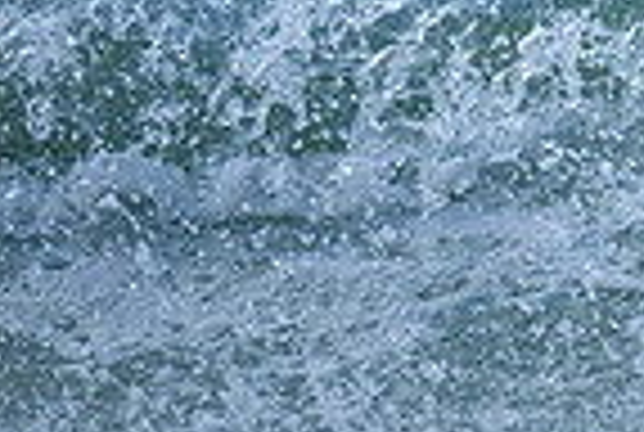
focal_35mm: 4299
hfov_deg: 0.5
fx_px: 77064
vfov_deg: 0.3
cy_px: -97
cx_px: 1289
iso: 400
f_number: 6.3
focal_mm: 800
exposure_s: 1/2500
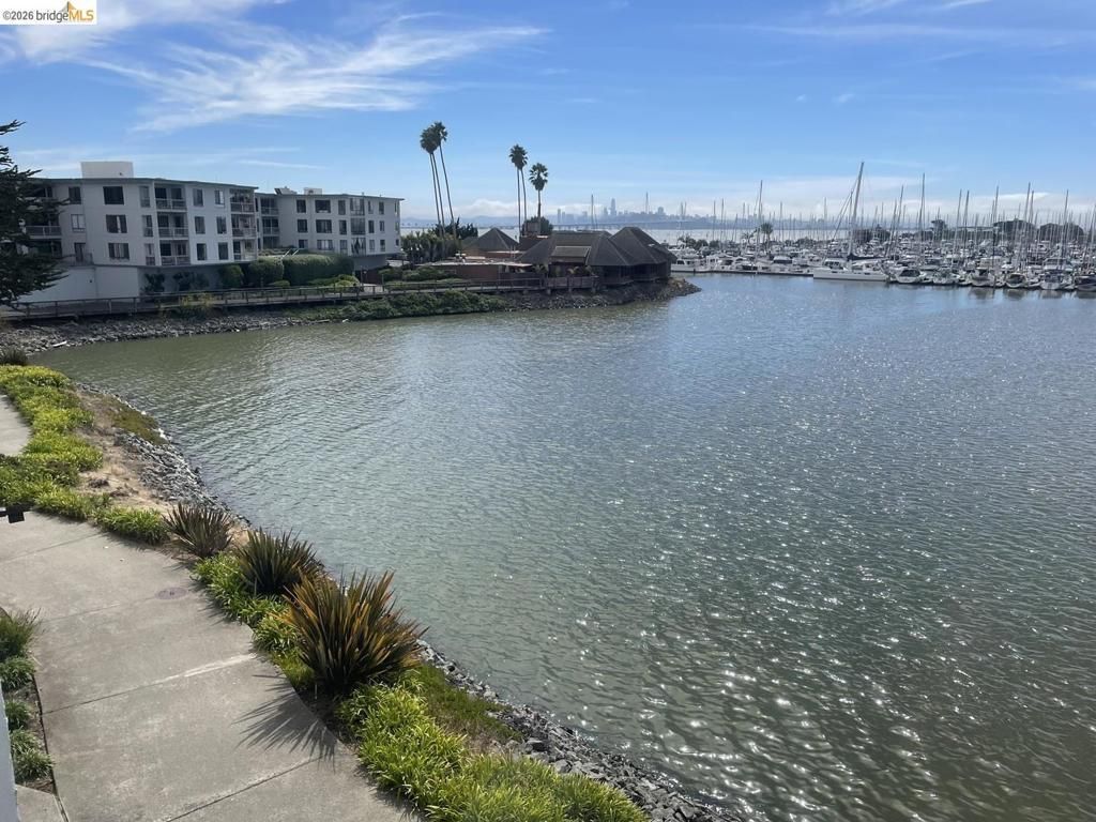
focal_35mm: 26
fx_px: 823
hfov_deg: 67.3
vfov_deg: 53.1
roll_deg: -0.1
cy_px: 411
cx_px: 548
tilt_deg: -11.9
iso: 32
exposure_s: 1/5051
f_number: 1.6
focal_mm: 4.2
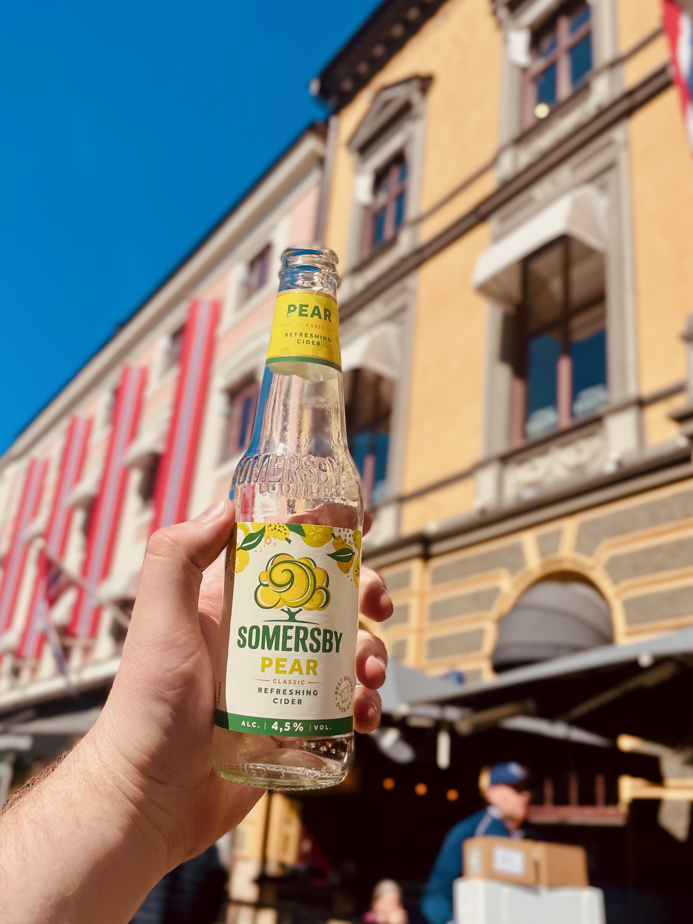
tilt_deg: +22.1
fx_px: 854
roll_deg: -5.5
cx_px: 319
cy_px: 499
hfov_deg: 44.1
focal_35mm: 32
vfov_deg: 56.7
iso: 50
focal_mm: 4.2
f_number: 1.6
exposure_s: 1/5814
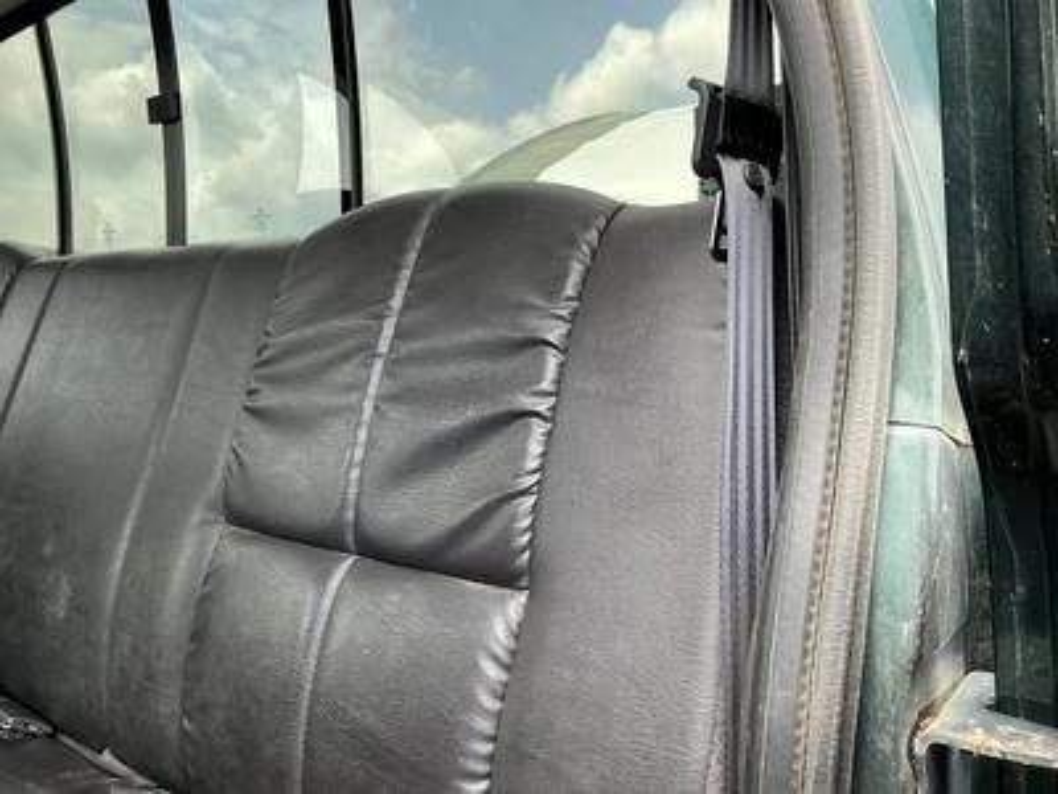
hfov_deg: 63.4
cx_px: 529
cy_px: 397
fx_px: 856
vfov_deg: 49.7
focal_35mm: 28
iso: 25
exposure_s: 1/122
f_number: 1.8
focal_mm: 3
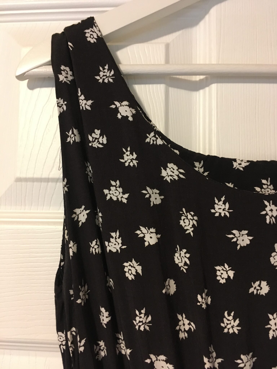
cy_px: 184
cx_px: 138
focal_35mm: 29
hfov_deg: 48.2
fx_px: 309
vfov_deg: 61.7
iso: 200
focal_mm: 4.15
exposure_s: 1/20
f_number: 2.2
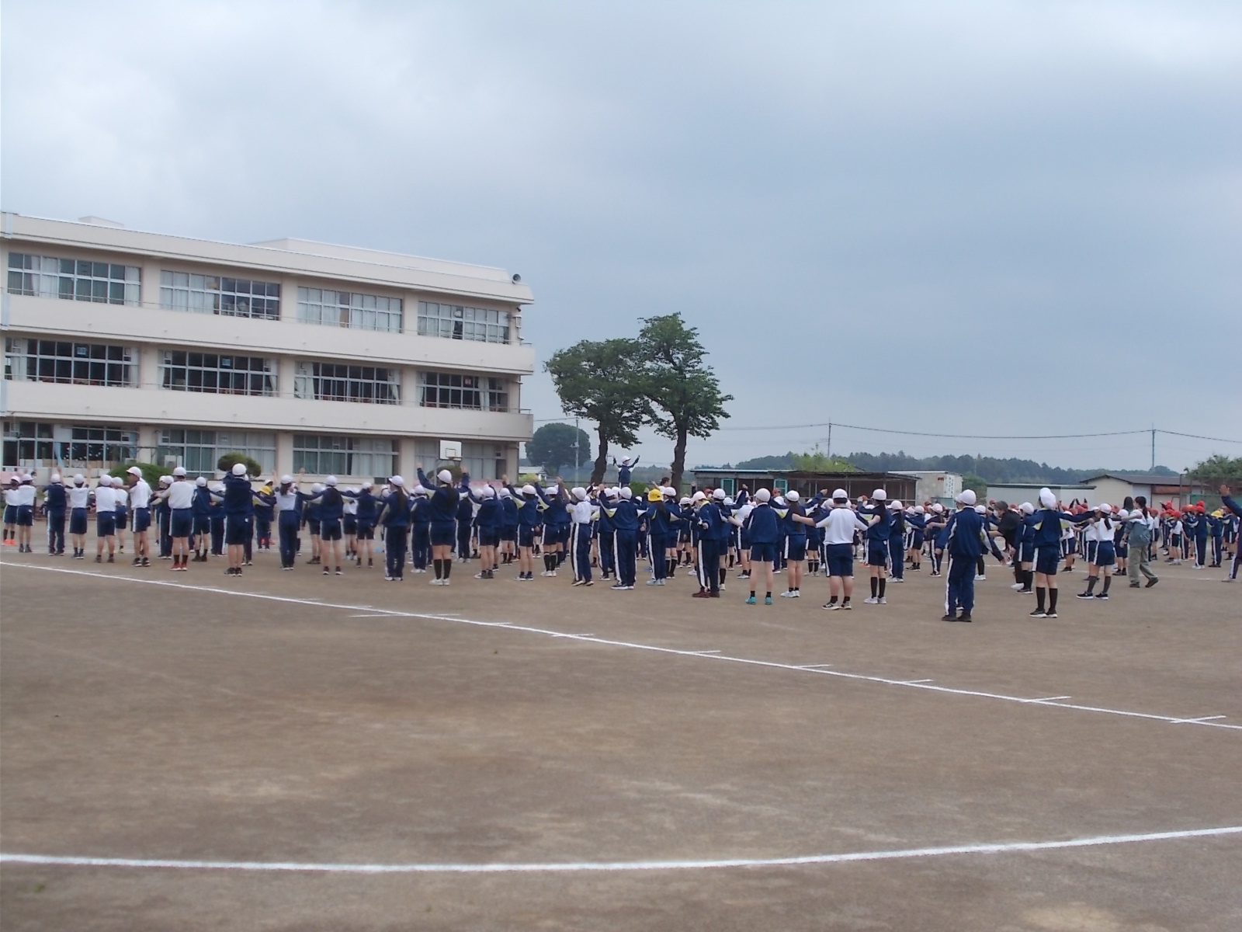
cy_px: 466
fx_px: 1794
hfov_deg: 38.2
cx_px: 621
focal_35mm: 50
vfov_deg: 29.1
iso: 80
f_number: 4.5
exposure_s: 1/400
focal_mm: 9
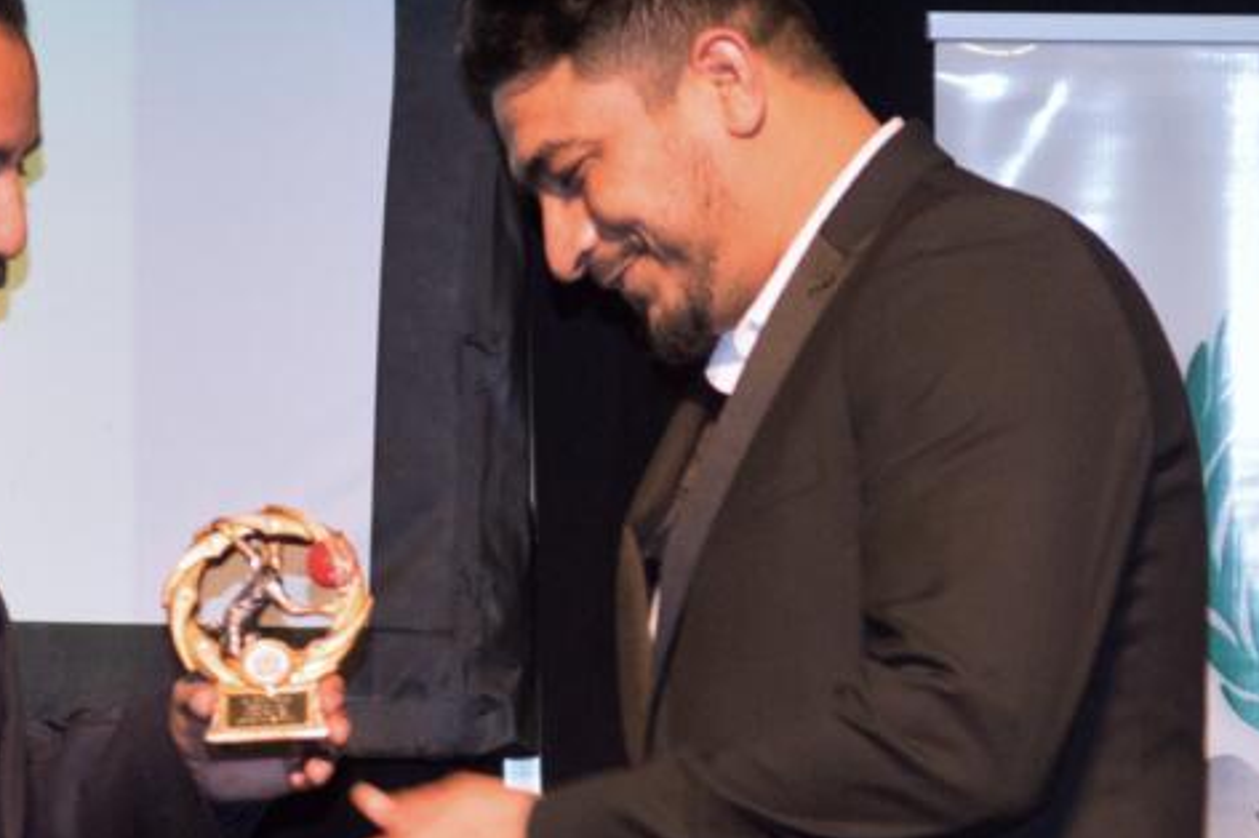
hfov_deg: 6.0
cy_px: 563
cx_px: 752
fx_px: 11987
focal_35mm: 343
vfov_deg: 4.0
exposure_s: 1/60
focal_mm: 90
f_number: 4.5
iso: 2000
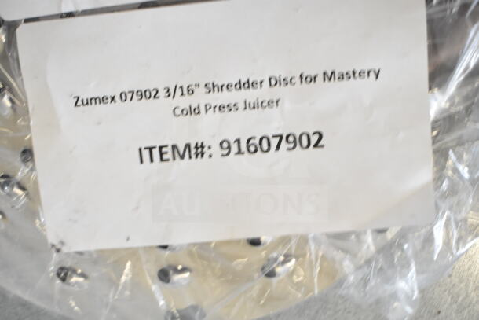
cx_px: 240
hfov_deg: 47.9
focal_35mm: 40
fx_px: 539
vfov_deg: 33.0
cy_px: 160
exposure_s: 1/125
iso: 1600
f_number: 5.6
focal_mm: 27
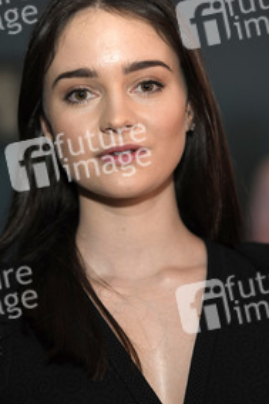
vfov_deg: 13.3
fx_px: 1739
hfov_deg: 8.8
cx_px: 120
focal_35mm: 155
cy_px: 229
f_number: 3.2
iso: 1250
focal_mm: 110
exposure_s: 1/400
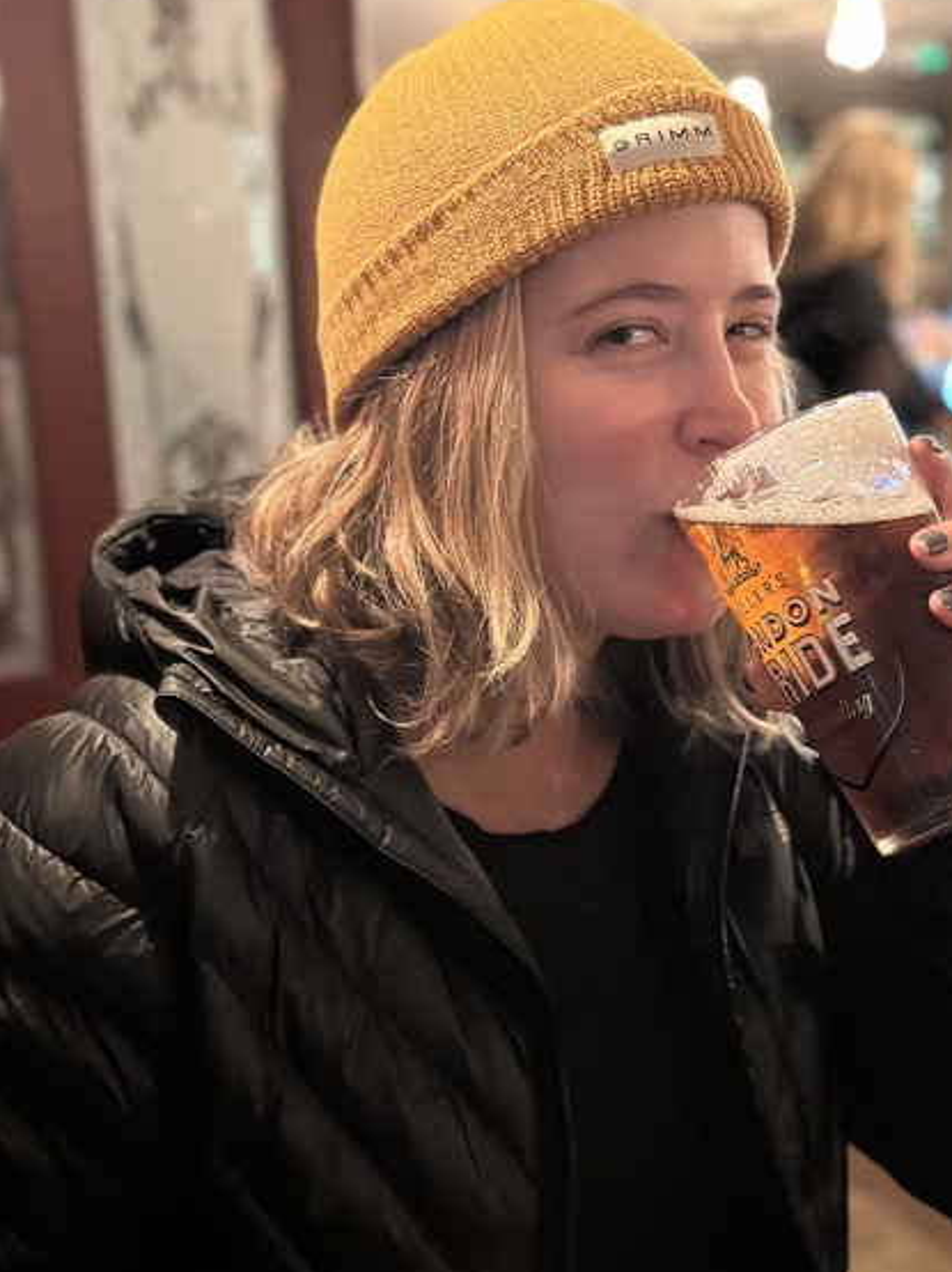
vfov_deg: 36.8
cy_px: 673
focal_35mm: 52
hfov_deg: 28.0
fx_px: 1908
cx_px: 509
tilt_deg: -10.5
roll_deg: +1.3
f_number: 1.78
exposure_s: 1/25
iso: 1000
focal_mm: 6.86
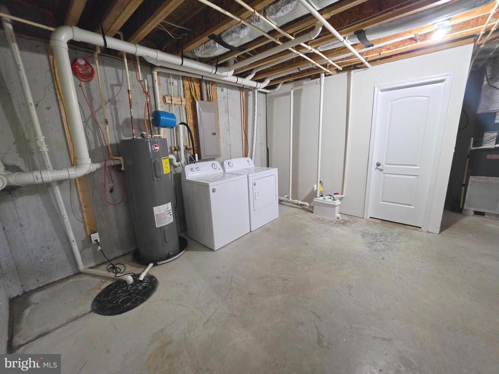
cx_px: 250
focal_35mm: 13
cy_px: 187
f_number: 1.9
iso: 500
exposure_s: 1/60
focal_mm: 2.2
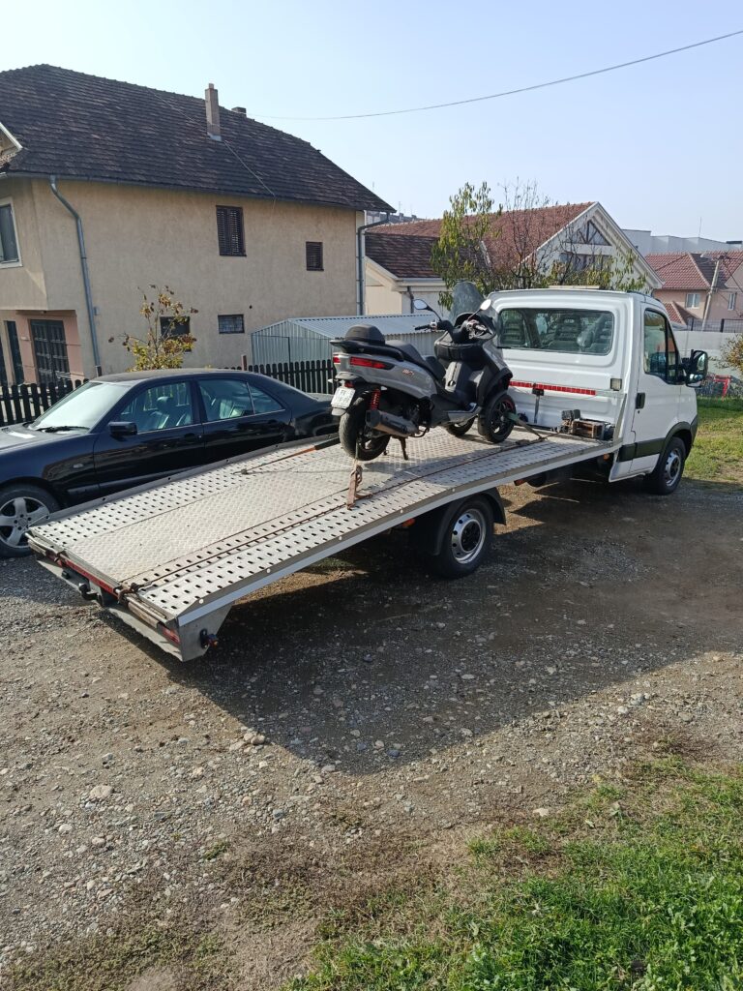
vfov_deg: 71.6
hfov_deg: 56.8
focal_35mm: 24
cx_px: 372
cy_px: 496
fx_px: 687
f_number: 1.7
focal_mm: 5.24
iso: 50
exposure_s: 1/370
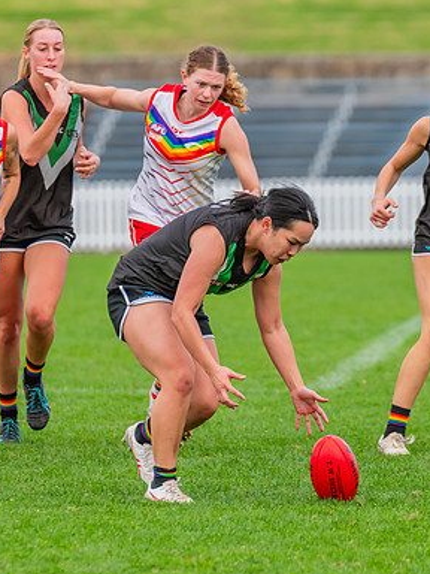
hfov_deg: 2.7
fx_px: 9225
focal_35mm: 557
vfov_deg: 3.6
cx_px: 277
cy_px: 309
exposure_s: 1/1000
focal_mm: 330
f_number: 5.6
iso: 800
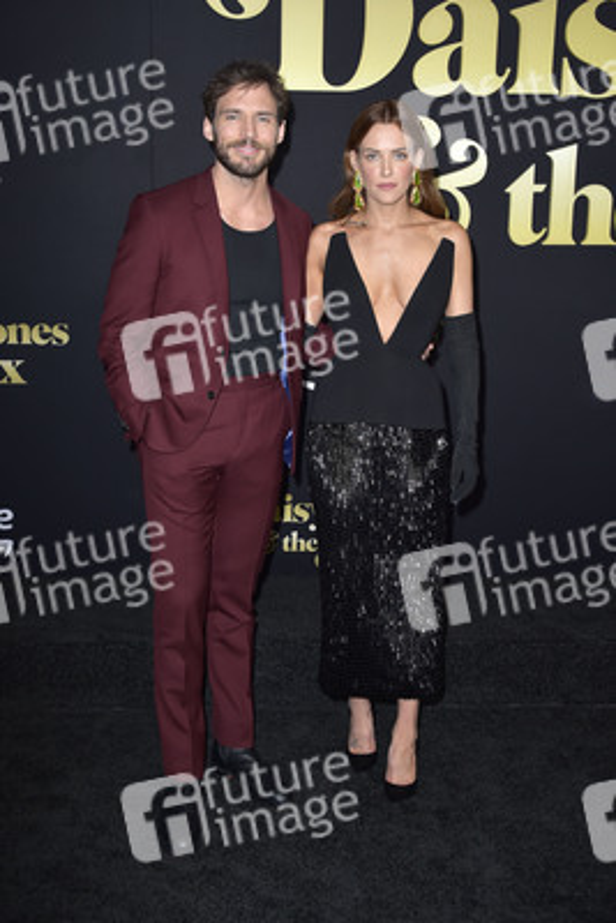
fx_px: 1128
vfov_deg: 44.5
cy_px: 462
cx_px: 308
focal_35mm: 44
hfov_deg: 30.5
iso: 400
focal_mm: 44
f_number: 6.3
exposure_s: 1/250
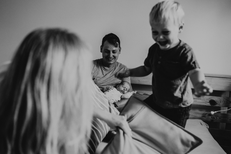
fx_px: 225
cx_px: 116
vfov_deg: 37.8
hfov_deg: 54.4
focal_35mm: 35
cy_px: 77
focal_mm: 35
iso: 640
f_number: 2.2
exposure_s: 1/320
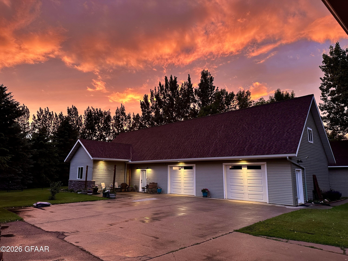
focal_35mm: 24
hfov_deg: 71.6
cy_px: 130
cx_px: 174
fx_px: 241
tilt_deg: +10.4
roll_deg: -0.9
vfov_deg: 56.8
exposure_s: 1/121
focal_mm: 6.86
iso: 200
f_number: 1.78
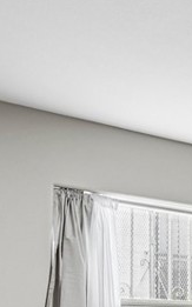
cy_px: 355
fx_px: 536
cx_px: 338
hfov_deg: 17.0
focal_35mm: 64
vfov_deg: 28.4
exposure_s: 1/5
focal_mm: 16
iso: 400
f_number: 8
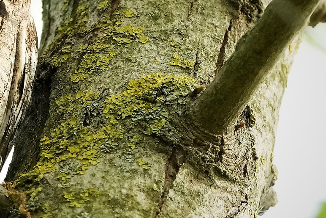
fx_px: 25341
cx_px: -39
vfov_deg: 0.5
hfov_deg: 0.7
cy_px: 83
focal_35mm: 2798
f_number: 5
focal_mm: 600
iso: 3200
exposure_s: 1/1600
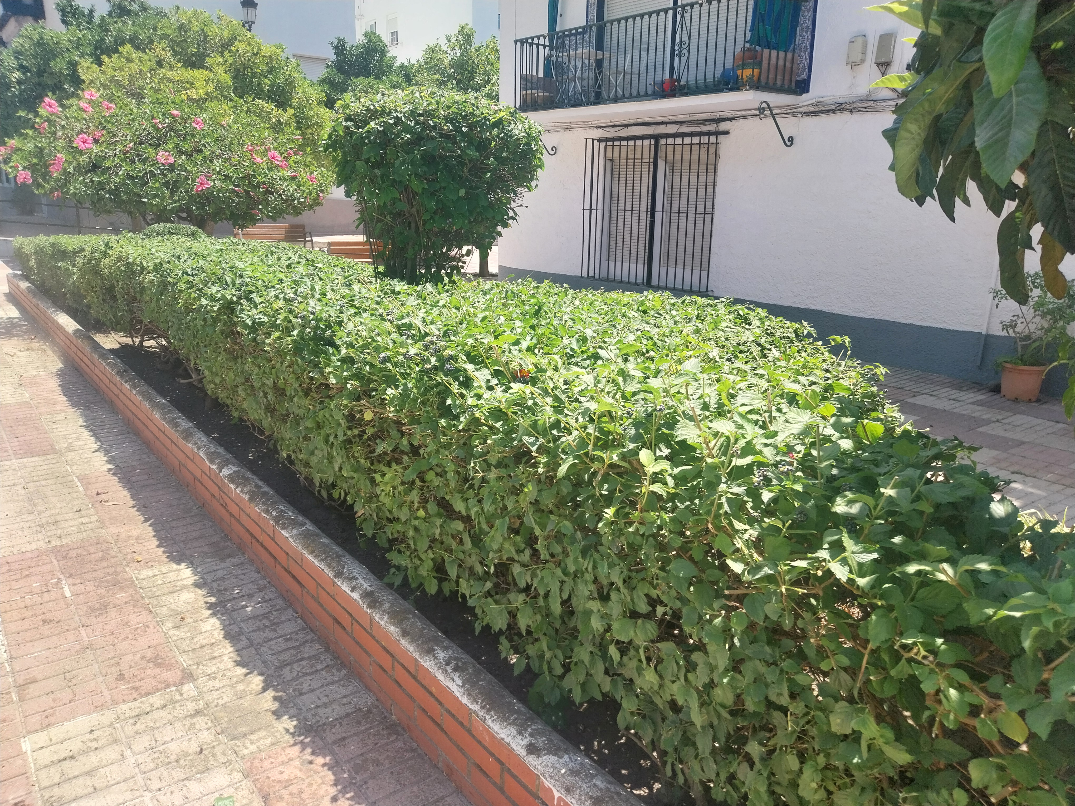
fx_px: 807
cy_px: 403
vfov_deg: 53.1
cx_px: 538
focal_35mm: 26
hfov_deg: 67.3
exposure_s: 1/397
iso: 25
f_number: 1.8
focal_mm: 4
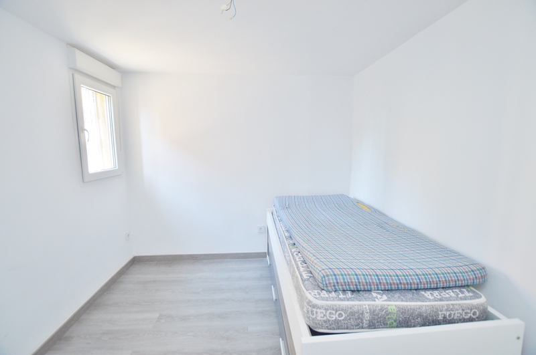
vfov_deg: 77.2
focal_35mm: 15
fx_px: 223
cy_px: 178
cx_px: 268
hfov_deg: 100.5
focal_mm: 10
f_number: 3.5
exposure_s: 1/60
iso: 450
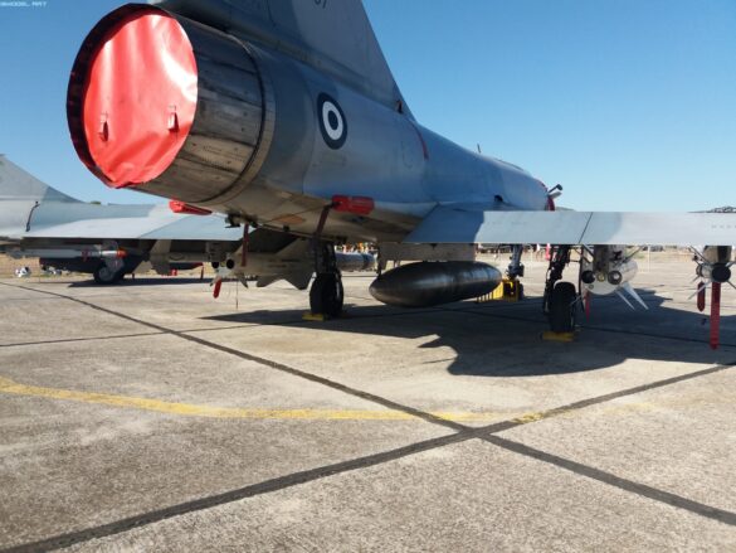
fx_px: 595
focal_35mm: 28
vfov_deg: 49.8
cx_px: 368
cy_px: 276
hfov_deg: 63.4
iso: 64
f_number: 1.9
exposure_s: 1/1186
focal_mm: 3.7
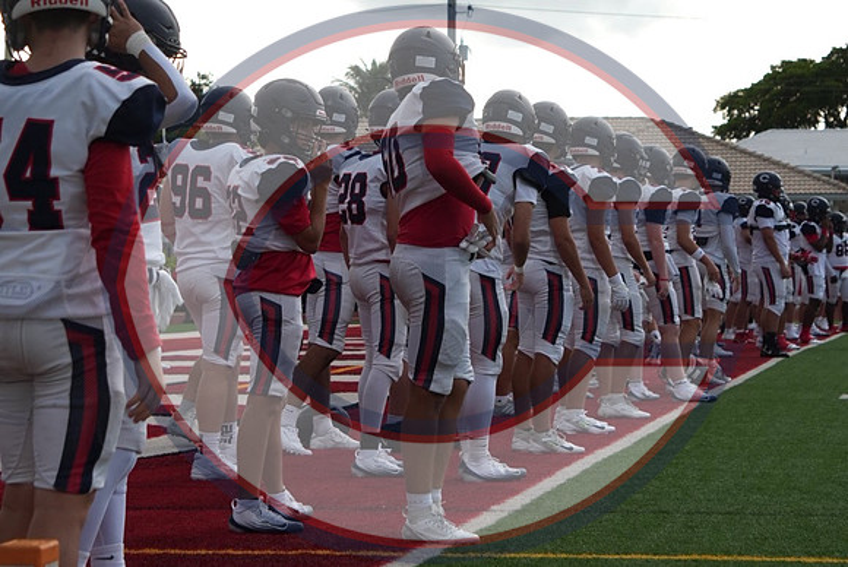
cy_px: 284
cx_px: 424
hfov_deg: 24.6
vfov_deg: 16.6
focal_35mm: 82
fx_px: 1945
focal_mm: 55
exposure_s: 1/1000
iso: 250
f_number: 5
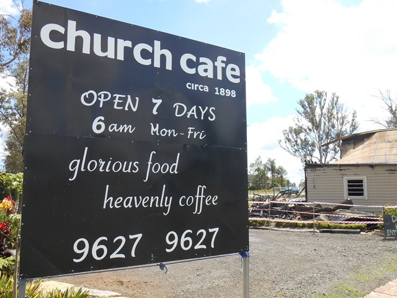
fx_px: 356
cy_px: 149
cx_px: 198
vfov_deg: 45.4
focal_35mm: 31
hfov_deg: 58.4
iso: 80
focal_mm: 5.5
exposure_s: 1/500
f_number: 3.6
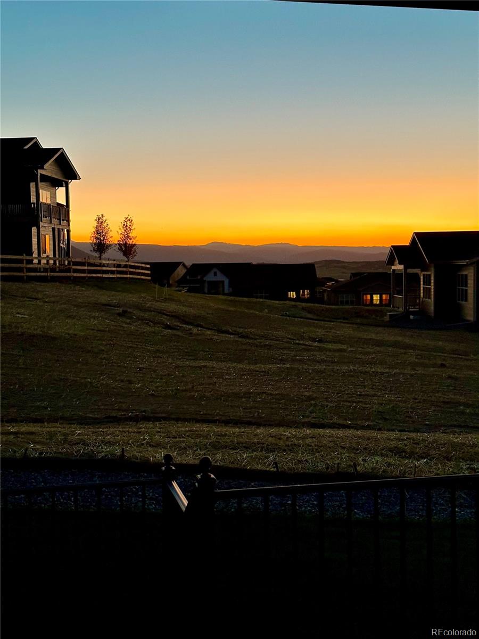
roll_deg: +1.1
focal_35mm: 48
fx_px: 886
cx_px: 240
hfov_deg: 30.3
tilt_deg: -3.0
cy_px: 320
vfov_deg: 39.7
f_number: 1.78
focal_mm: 6.86
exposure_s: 1/60
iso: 250
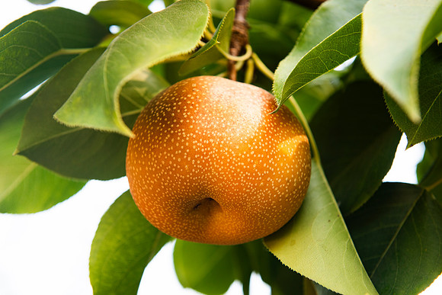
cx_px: 221
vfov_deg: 19.5
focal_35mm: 70
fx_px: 860
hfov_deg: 28.8
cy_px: 148
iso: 400
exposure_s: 1/125
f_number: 5.6
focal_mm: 70
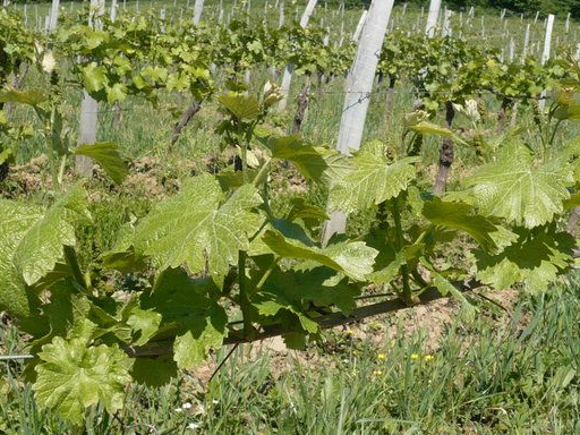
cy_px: 298
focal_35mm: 75
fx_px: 1257
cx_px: 376
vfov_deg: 19.6
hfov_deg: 25.9
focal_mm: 6.6
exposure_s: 1/160
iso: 100
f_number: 9
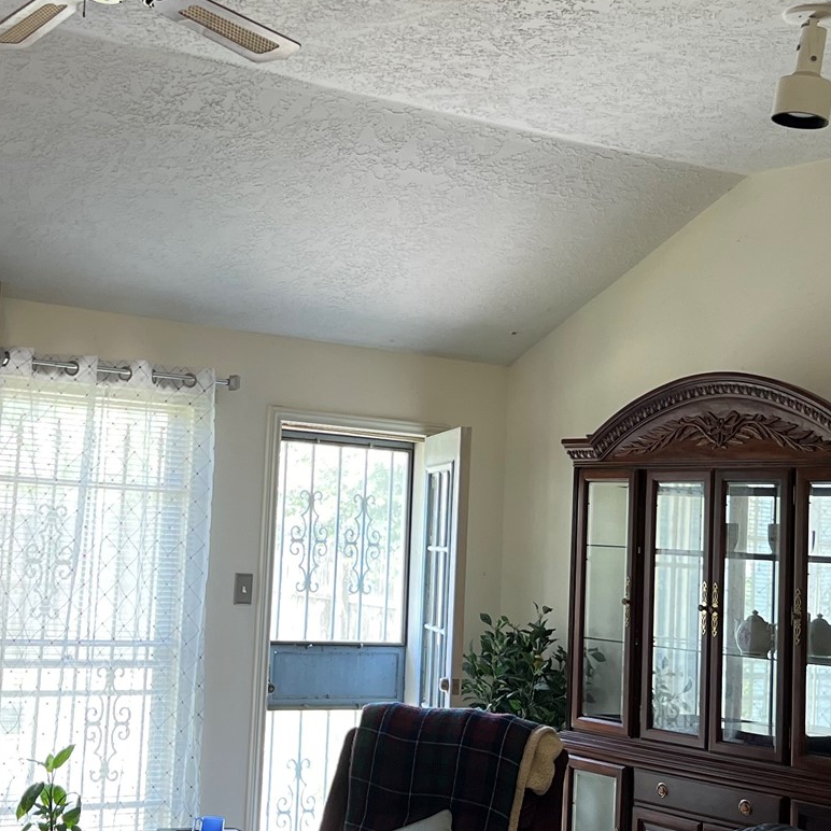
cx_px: 265
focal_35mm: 61
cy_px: 364
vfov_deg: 28.1
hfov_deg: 27.9
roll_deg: -3.4
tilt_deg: +6.2
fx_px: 1657
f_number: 1.5
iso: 125
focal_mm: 5.7
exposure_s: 1/120
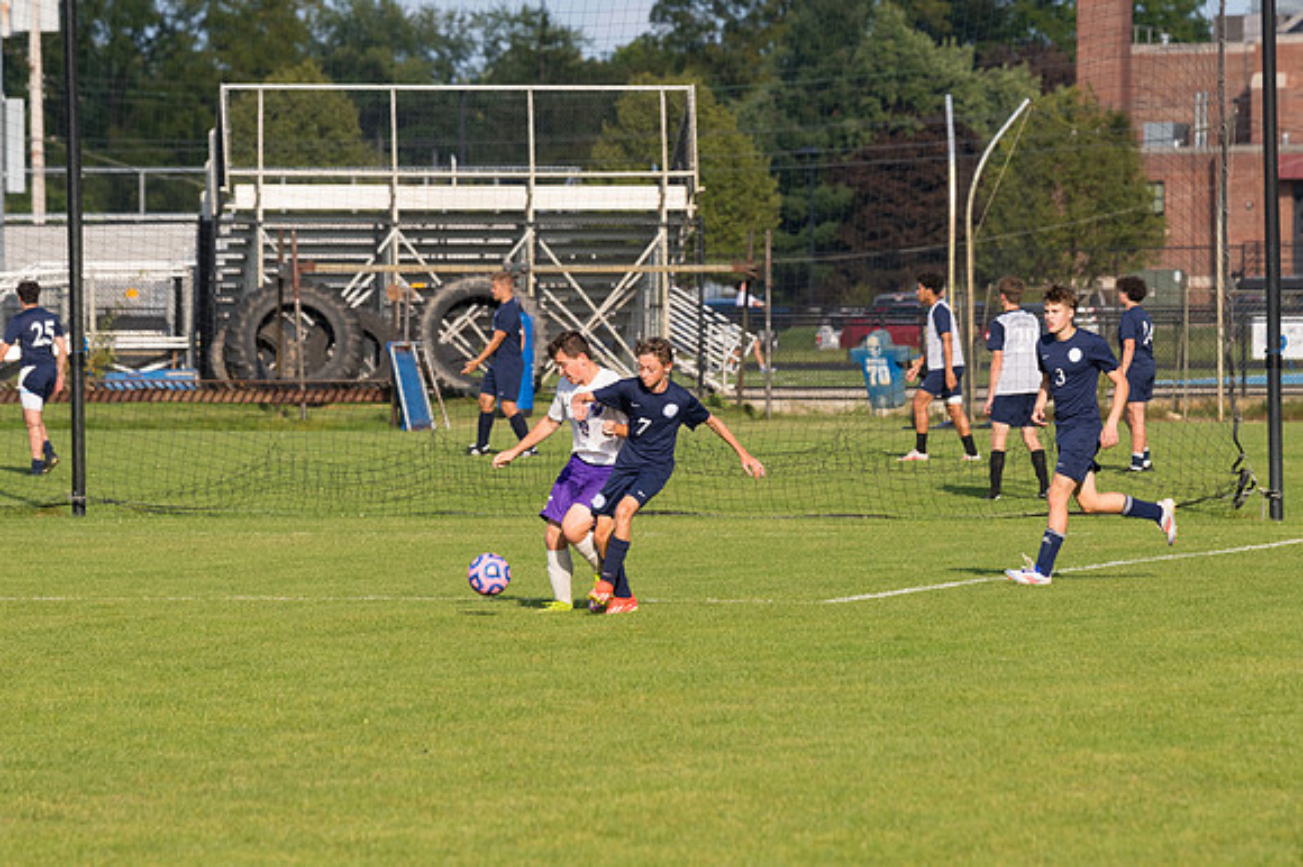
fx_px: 10852
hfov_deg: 6.9
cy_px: 434
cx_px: 652
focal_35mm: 300
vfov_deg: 4.6
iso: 320
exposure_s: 1/1600
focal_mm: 200
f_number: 5.6
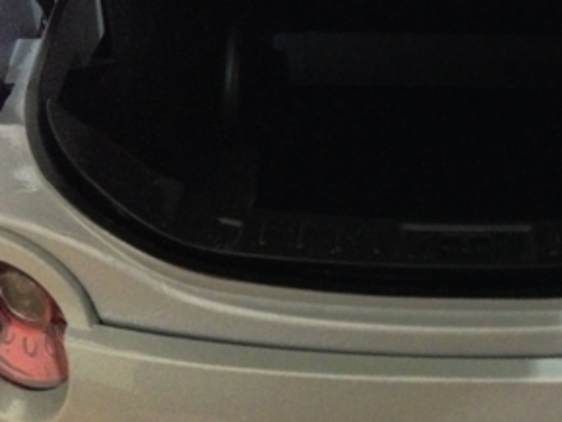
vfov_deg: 13.0
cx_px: 469
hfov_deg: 17.1
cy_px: 104
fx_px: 1852
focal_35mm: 114
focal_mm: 4.12
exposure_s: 1/15
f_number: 2.4
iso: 3200
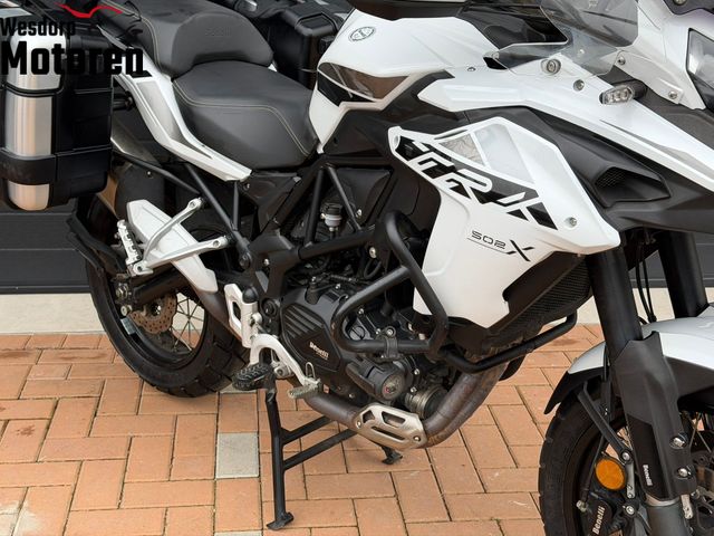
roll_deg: -0.3
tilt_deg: -16.3
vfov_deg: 30.3
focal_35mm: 48
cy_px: 268
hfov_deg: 39.7
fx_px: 990
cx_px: 357
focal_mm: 6.76
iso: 64
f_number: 1.78
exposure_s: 1/493
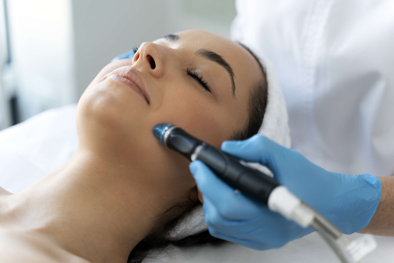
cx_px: 197
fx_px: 821
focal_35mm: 75
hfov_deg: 27.0
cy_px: 132
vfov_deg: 18.2
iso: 320
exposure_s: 1/160
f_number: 2.8
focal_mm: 75
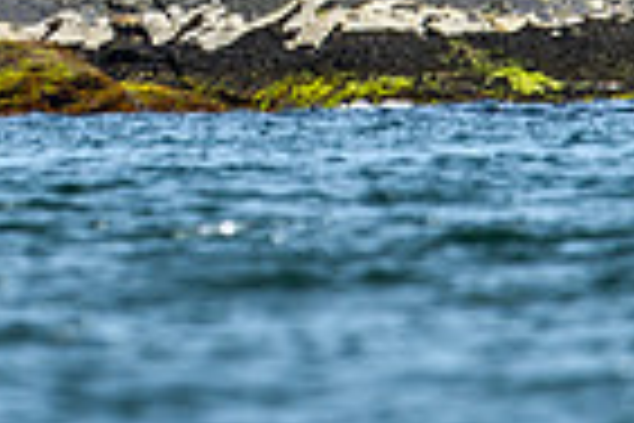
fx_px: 46948
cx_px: -162
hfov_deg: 0.8
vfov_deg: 0.5
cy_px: -315
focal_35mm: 2666
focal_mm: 600
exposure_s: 1/2500
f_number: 5.6
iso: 400
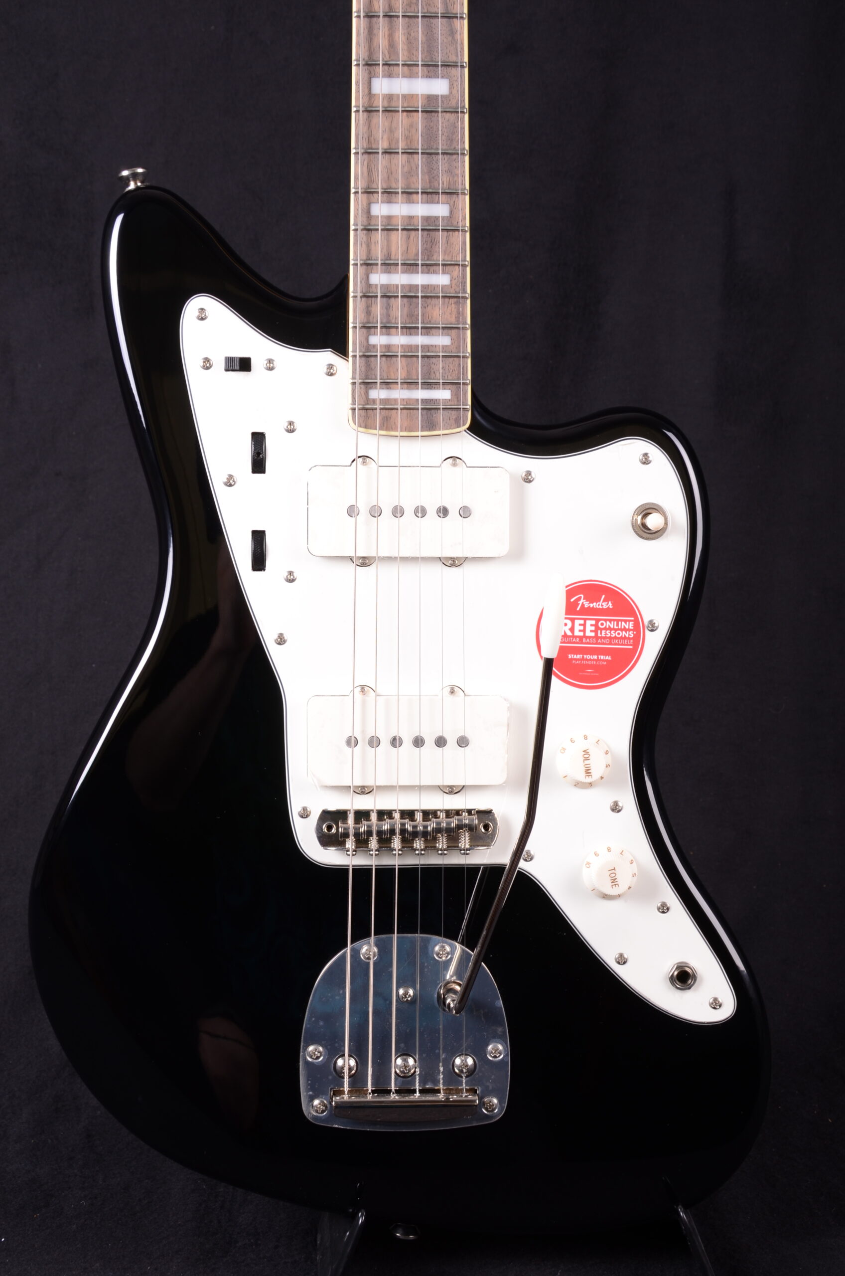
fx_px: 2015
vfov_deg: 35.1
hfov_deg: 23.7
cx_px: 422
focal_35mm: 57
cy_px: 638
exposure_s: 1/200
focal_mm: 38
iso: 200
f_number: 11
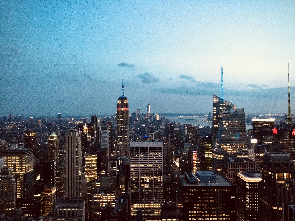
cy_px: 110
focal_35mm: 31
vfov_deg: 45.4
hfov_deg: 58.4
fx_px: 264
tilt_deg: -0.3
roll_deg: -0.7
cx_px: 148
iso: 200
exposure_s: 1/17
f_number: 2.4
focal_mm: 3.3
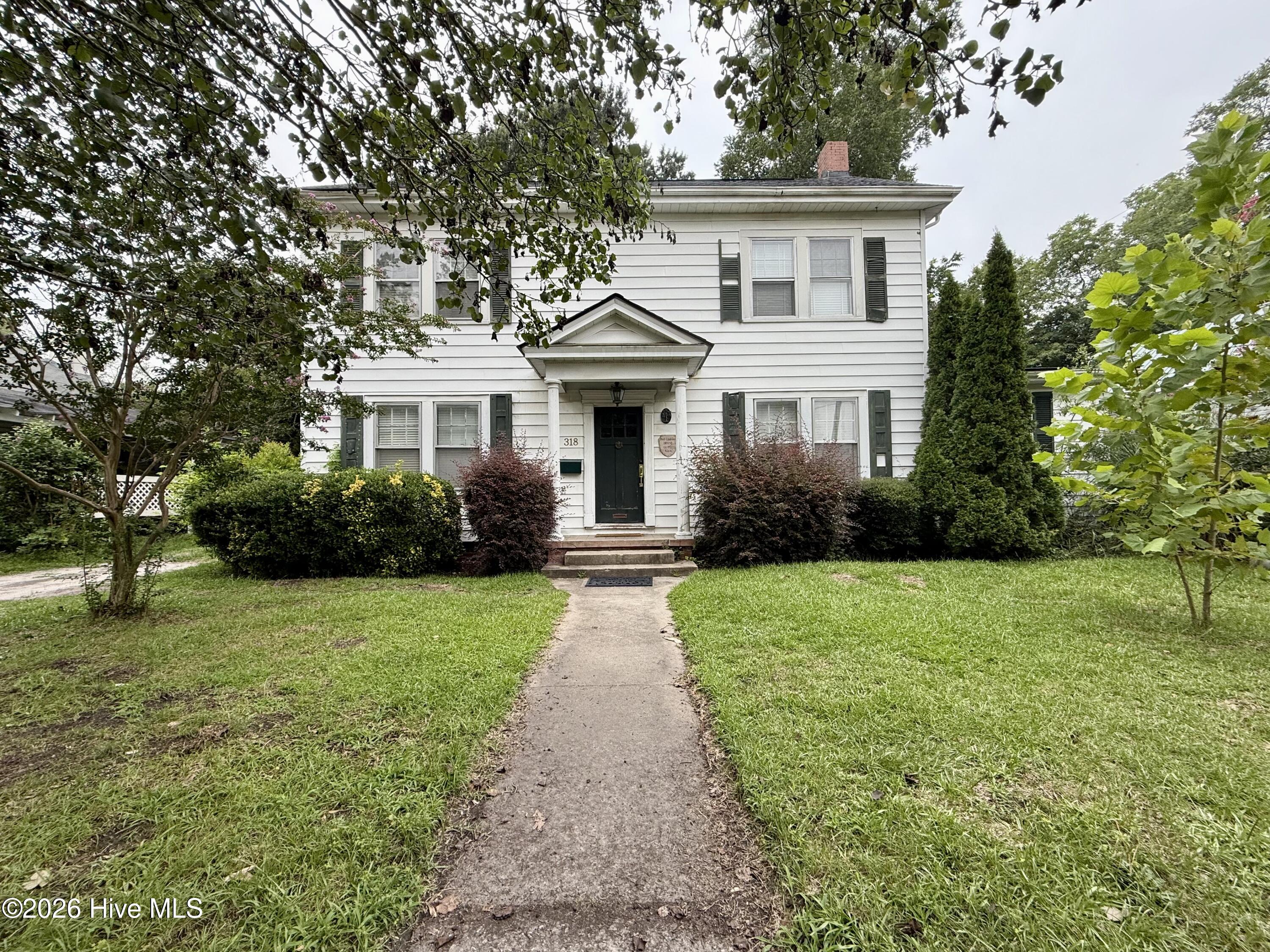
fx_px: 514
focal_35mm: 14
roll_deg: +0.8
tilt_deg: +1.9
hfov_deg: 102.1
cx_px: 635
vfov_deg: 85.7
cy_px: 476
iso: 50
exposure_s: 1/312
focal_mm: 2.22
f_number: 2.2
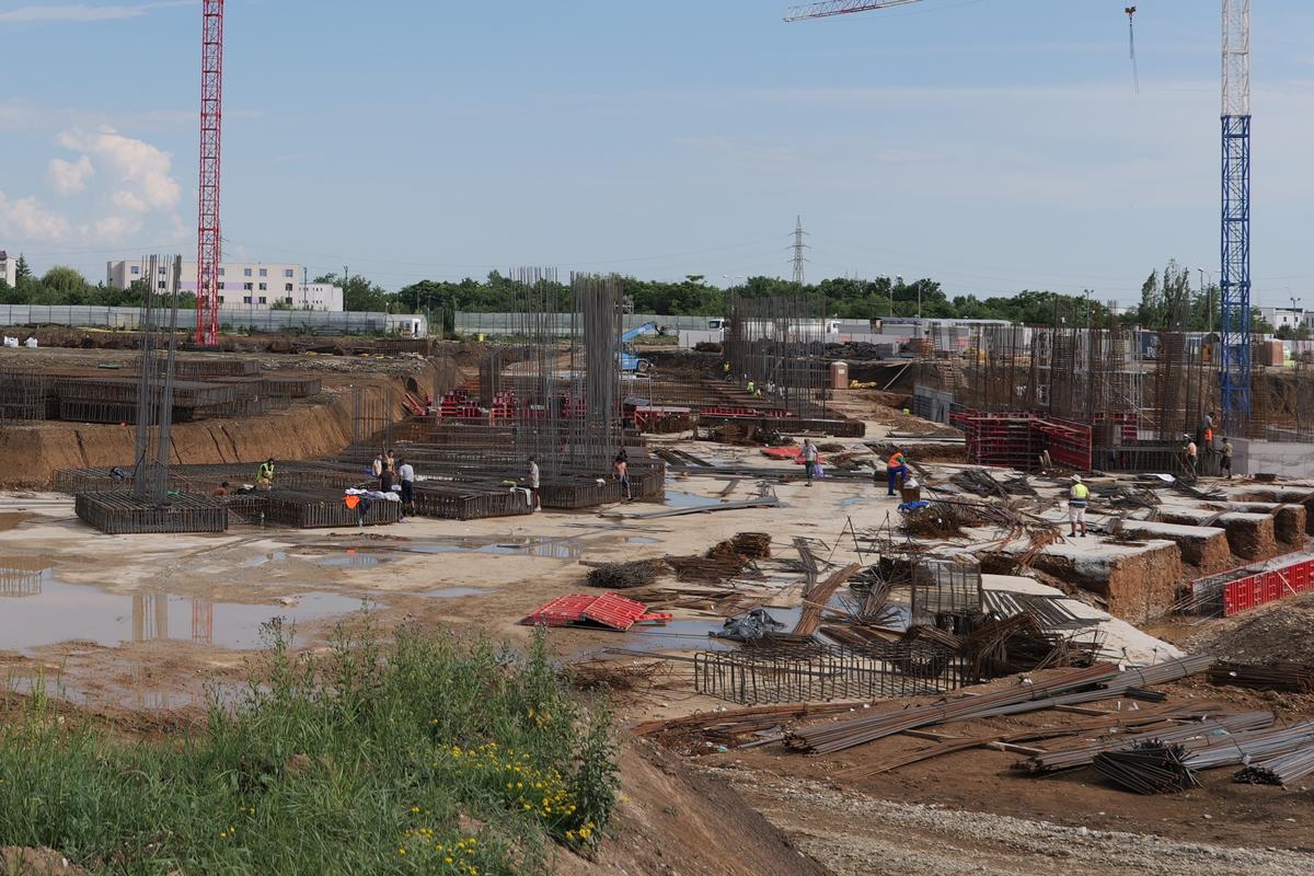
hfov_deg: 61.9
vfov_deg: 43.6
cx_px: 657
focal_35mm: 30
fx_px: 1095
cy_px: 438
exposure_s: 1/1000
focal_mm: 30
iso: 80
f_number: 5
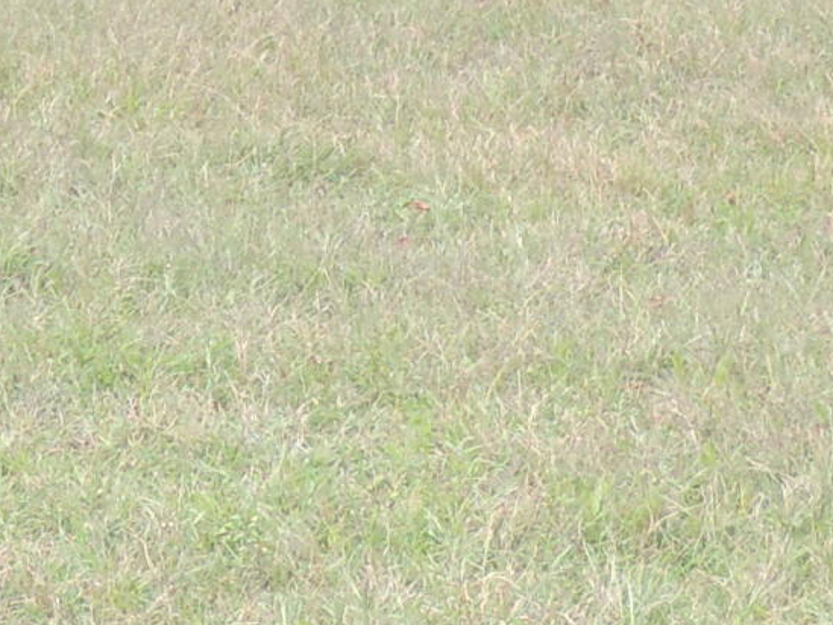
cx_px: -267
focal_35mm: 410
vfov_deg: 3.6
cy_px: -443
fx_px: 9868
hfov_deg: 4.8
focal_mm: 13.3
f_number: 3.9
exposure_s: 1/100
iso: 140
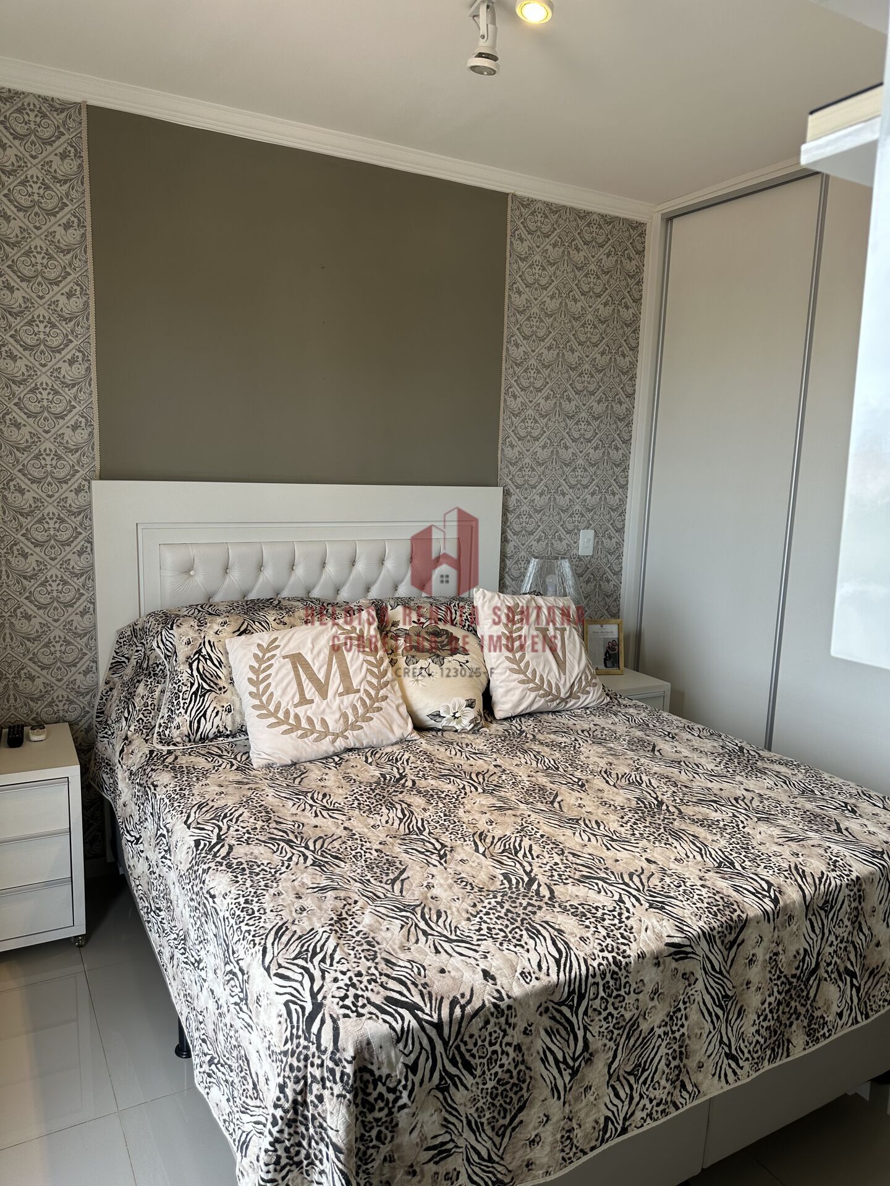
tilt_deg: -10.7
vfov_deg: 71.6
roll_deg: -1.9
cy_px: 593
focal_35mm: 24
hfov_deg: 56.8
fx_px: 823
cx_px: 445
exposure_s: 1/136
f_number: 1.78
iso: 64
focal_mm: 6.86
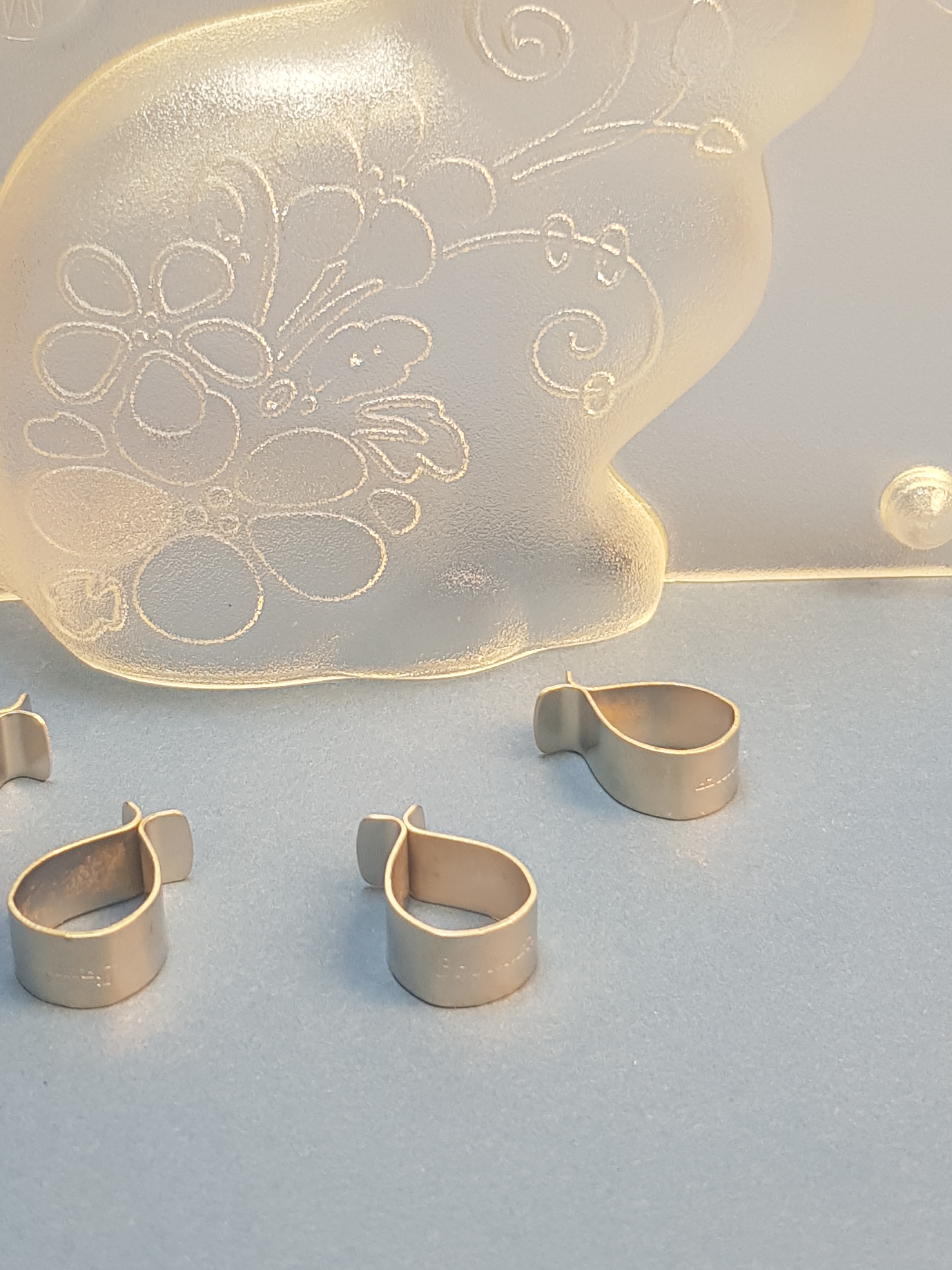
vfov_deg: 33.5
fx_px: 2090
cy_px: 411
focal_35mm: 57
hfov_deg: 25.6
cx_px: 382
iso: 50
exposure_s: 1/100
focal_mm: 4.2
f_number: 1.7
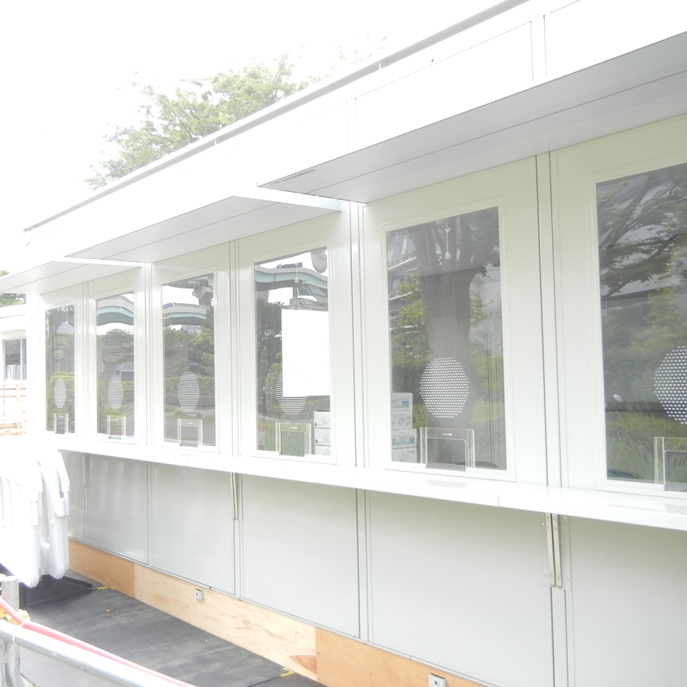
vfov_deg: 46.0
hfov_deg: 45.6
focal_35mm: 36
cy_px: 345
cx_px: 251
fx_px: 808
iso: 160
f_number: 3.5
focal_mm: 5.4
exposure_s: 1/132
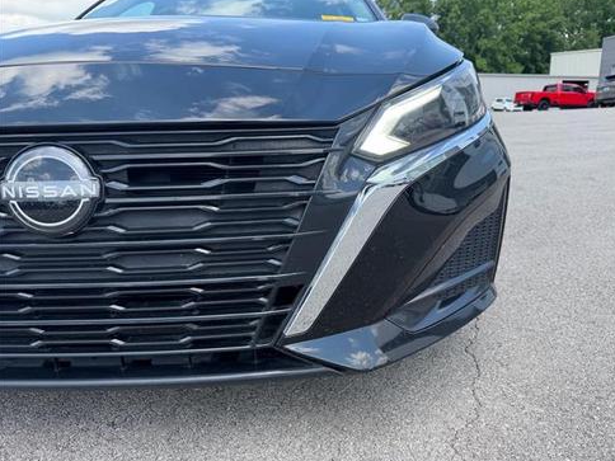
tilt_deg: -12.4
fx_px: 444
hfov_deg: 69.4
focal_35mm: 25
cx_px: 318
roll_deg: +1.8
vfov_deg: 54.9
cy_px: 232
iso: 80
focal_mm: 6.76
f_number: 1.78
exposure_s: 1/909
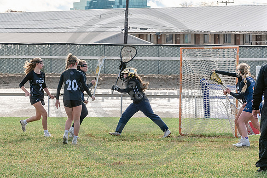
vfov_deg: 6.5
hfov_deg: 9.7
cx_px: 91
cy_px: 86
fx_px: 1568
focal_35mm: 211
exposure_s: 1/1000
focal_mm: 116
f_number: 8
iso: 400
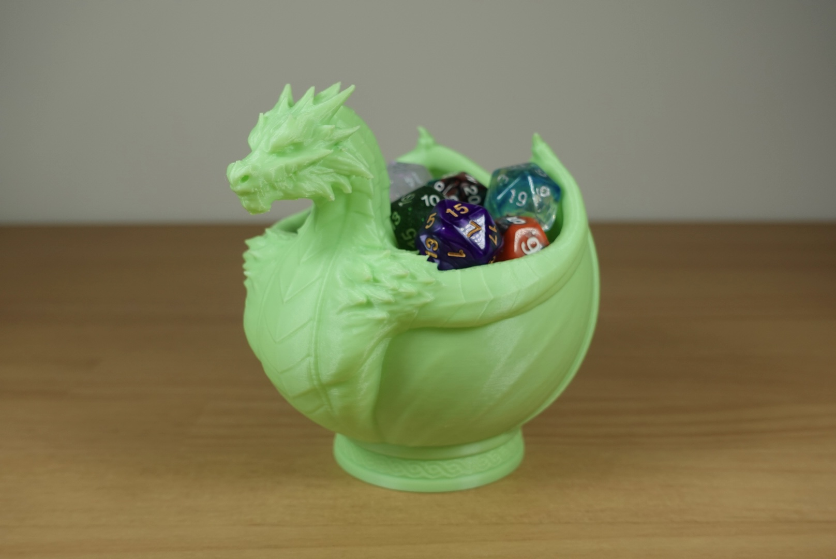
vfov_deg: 36.0
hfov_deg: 51.9
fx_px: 860
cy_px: 280
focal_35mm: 37
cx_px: 418
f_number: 4
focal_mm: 14.12
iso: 125
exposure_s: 1/250
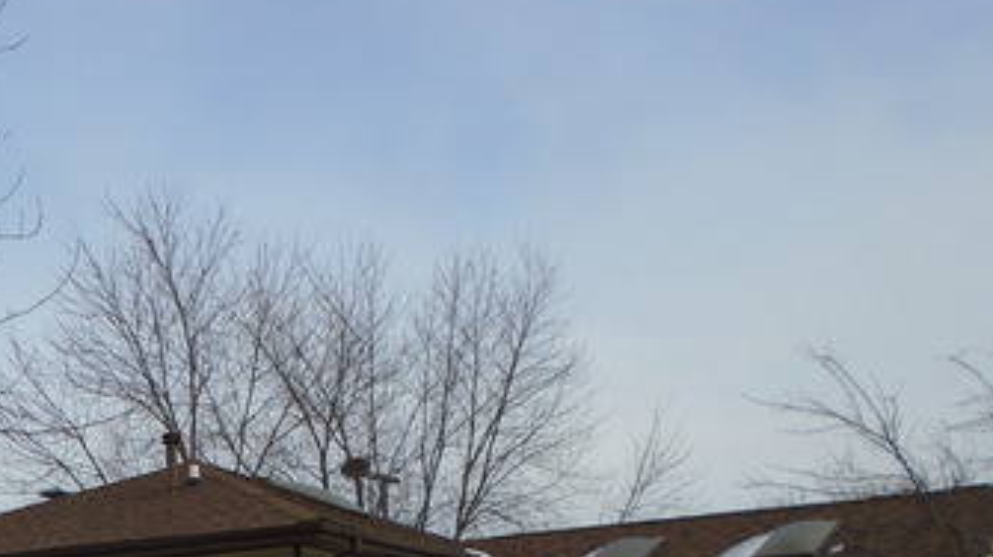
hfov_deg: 27.4
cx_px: 124
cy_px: 622
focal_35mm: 75
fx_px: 1974
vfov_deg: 15.6
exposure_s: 1/1000
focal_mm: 6.4
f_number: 3.8
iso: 100
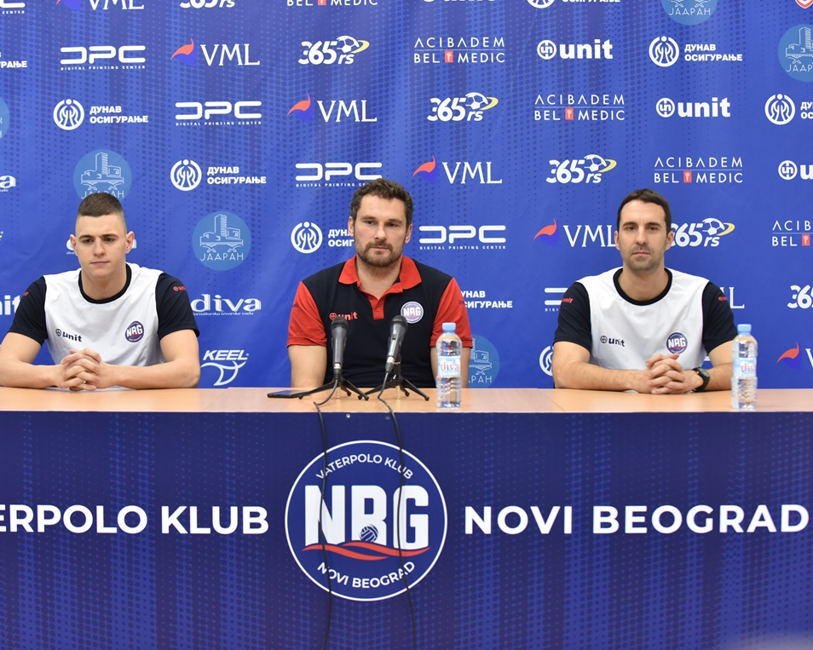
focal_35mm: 85
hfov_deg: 22.5
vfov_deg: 18.1
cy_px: 325
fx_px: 2045
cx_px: 373
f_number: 3.5
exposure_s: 1/160
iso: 2000
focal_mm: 75
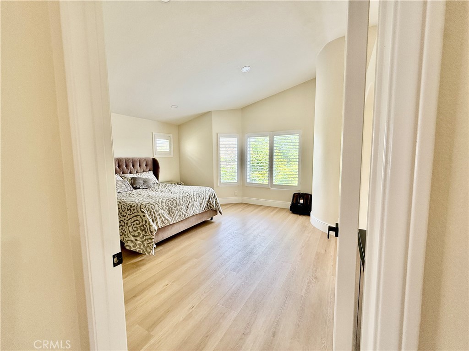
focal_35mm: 14
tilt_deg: -4.4
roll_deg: +0.8
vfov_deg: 85.7
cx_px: 234
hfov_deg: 102.1
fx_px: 190
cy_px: 176
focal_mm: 2.22
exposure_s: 1/99
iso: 100
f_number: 2.2
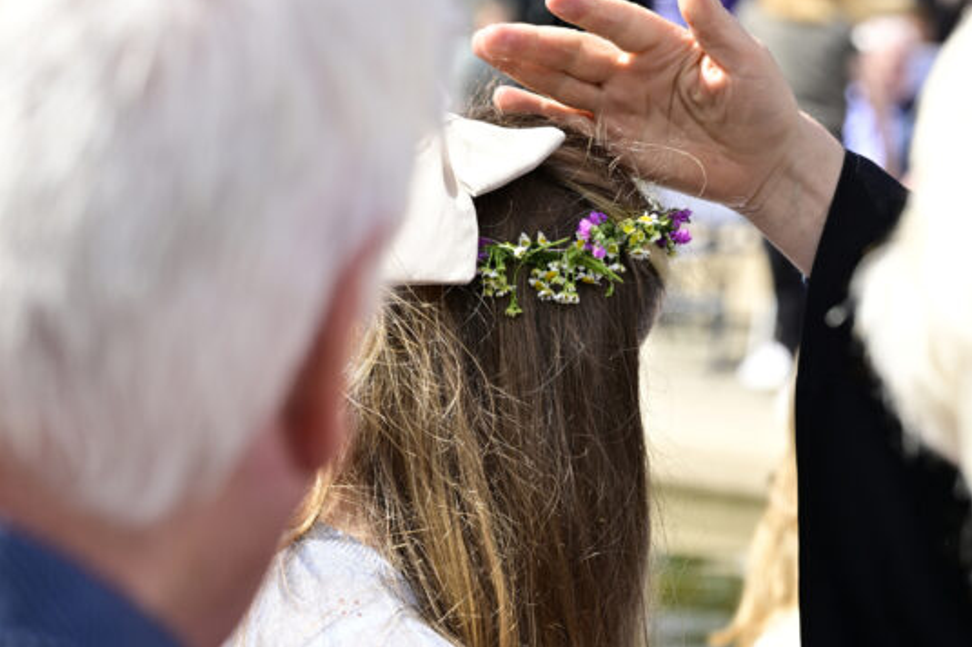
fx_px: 4263
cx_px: 580
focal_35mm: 158
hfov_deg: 13.0
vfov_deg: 8.7
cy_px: 298
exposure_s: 1/500
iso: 200
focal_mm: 110
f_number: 6.3
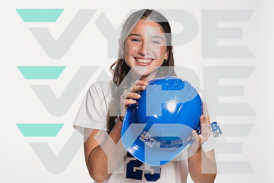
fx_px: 517
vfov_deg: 20.1
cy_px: 90
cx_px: 133
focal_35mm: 68
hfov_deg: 29.7
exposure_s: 1/250
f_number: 5.6
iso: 400
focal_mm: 65
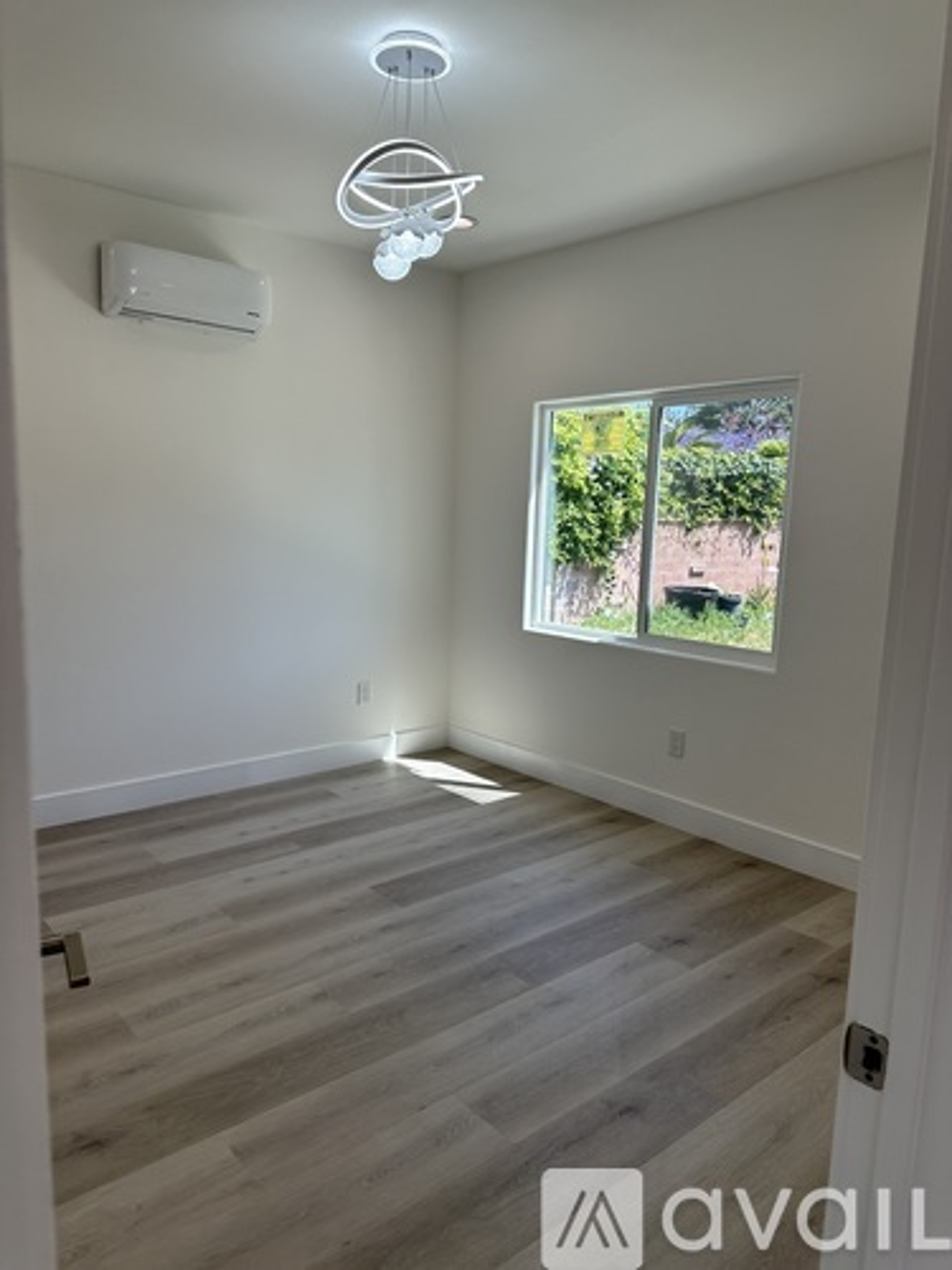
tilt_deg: -10.4
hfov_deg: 56.8
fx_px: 880
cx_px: 476
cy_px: 635
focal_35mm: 24
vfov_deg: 71.6
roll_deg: -2.3
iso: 80
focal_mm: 6.86
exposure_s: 1/611
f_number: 1.78
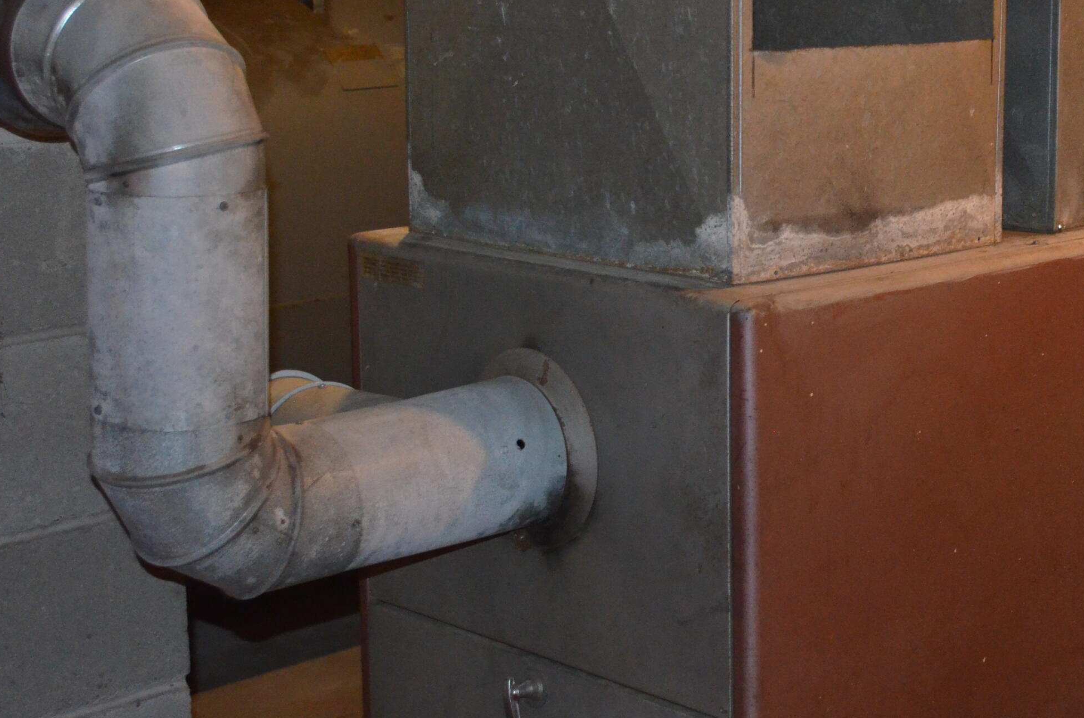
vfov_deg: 18.3
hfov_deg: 27.0
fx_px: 2224
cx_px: 830
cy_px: 275
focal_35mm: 74
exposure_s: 1/60
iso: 3200
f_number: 4.8
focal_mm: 32
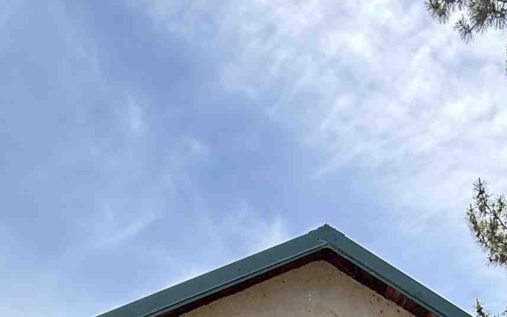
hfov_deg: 36.8
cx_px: 411
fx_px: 733
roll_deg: +2.7
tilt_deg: -2.0
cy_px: 628
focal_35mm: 53
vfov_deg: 17.6
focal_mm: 2.22
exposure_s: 1/486
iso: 50
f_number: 2.2
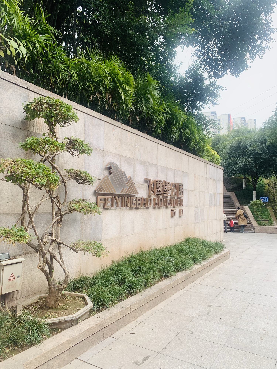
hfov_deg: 53.1
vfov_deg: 67.3
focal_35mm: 26
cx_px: 138
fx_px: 277
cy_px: 184
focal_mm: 4.25
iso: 25
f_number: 1.8
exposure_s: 1/332
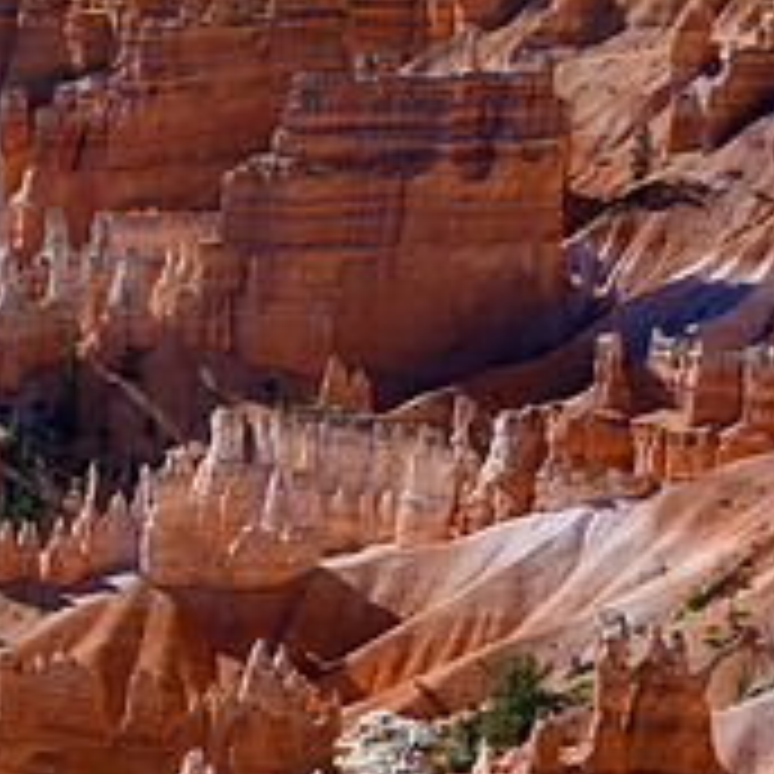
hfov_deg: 14.3
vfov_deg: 15.4
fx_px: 2833
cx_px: -477
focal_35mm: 112
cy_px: 716
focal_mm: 39
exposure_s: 1/200
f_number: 11
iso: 100
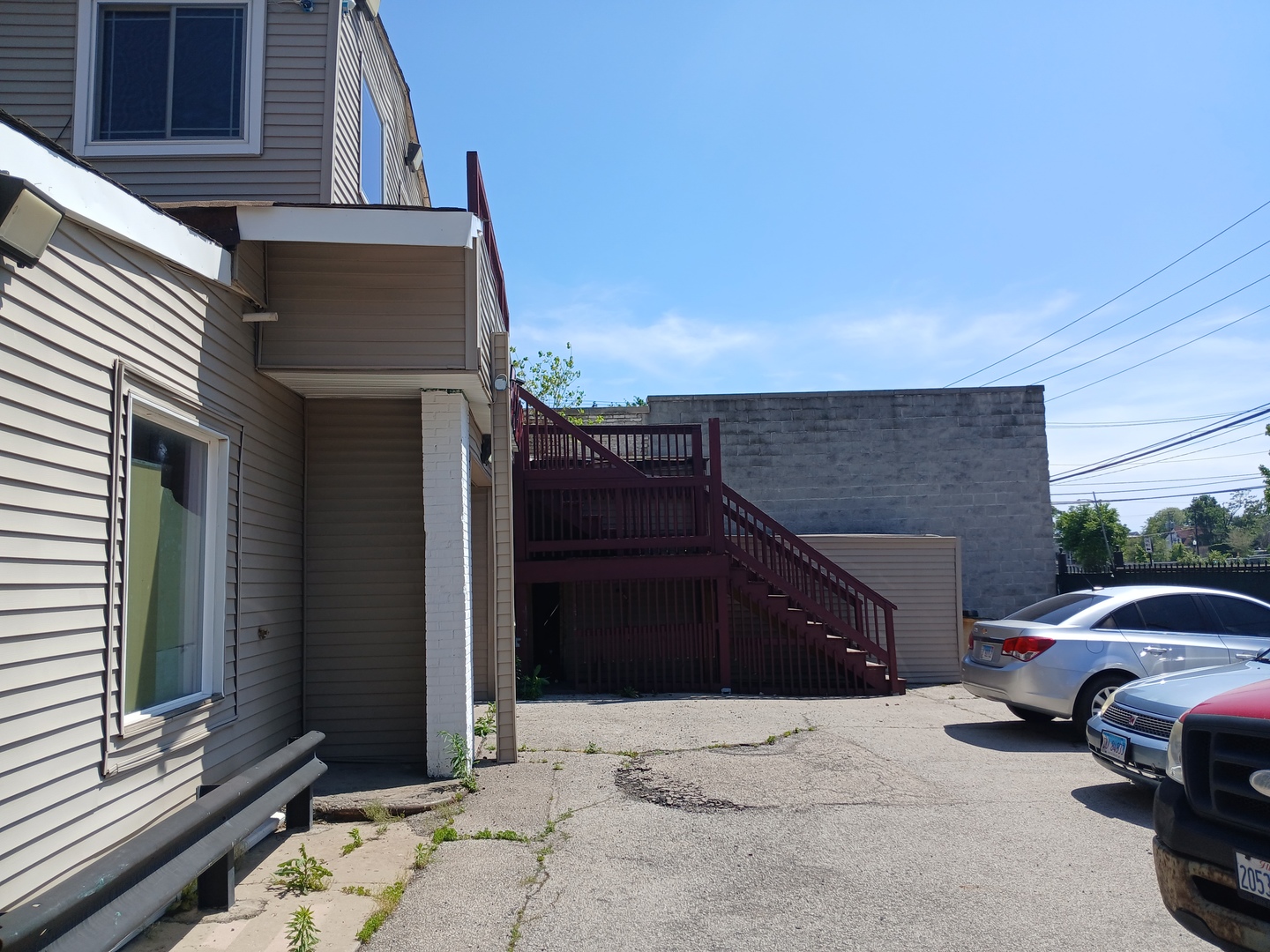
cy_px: 476
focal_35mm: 26
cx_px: 635
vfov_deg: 53.1
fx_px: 954
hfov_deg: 67.3
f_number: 1.8
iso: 20
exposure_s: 1/591
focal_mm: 3.98
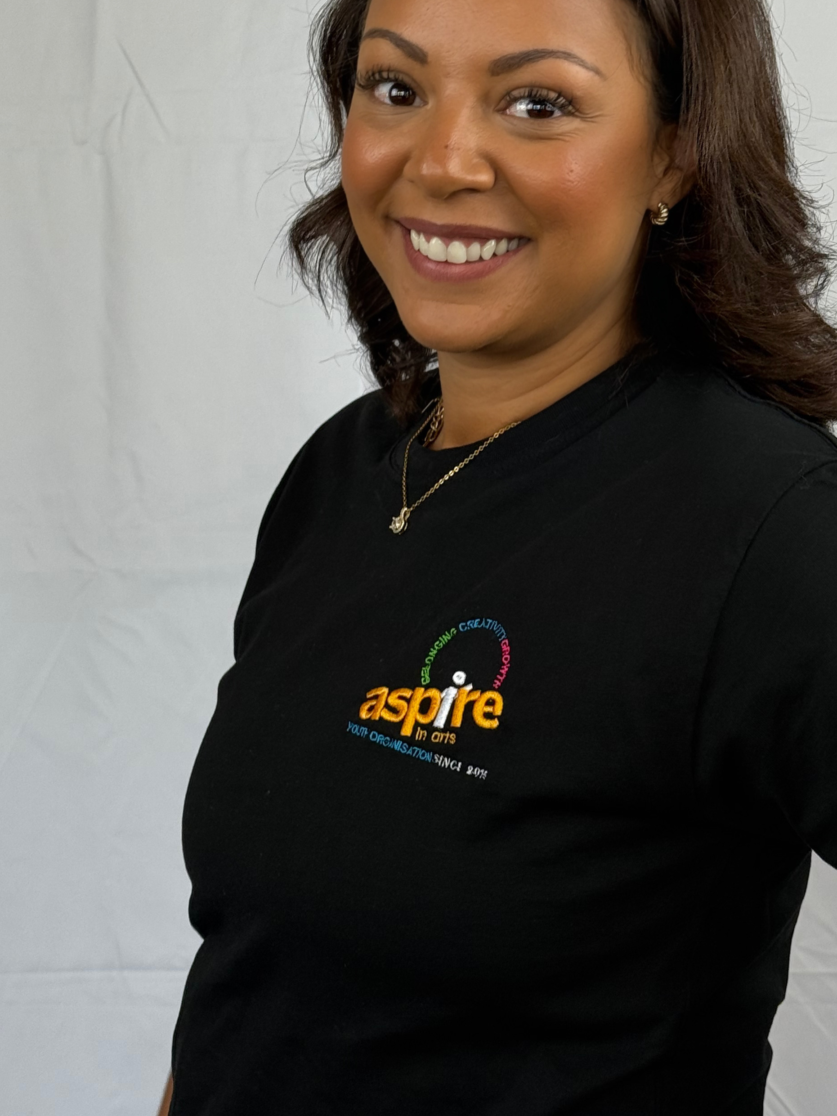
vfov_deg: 24.9
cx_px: 541
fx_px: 2514
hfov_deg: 18.9
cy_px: 378
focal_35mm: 78
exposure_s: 1/50
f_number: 1.78
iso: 50
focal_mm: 6.76
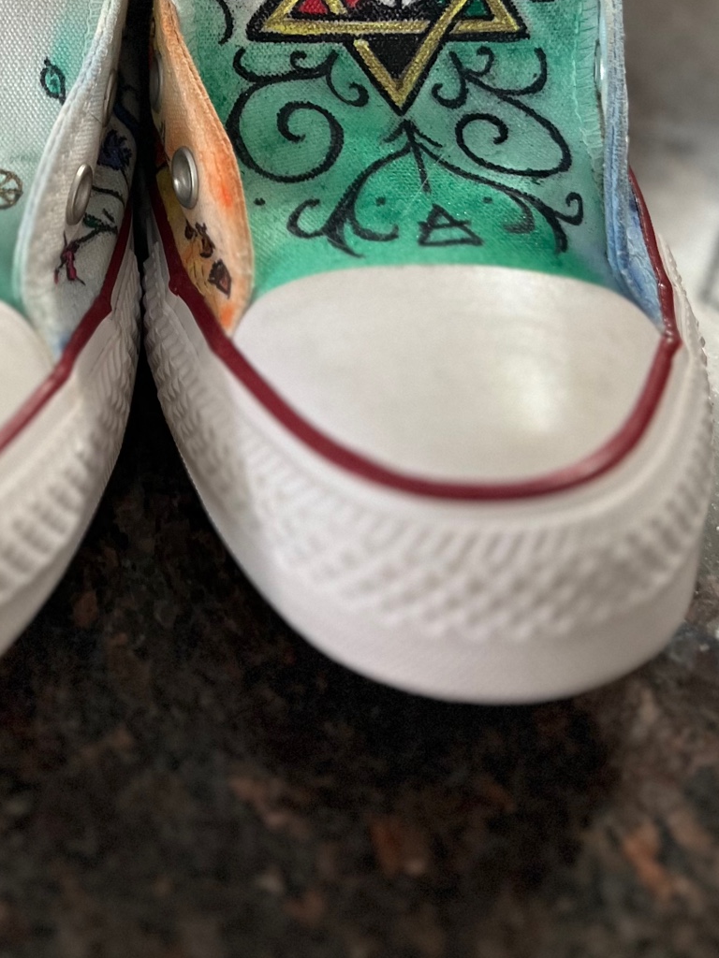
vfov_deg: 34.1
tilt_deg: -35.7
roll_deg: -1.2
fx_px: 1440
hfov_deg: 27.3
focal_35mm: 52
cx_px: 120
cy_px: 39
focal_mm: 5.7
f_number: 1.5
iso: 500
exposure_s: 1/40
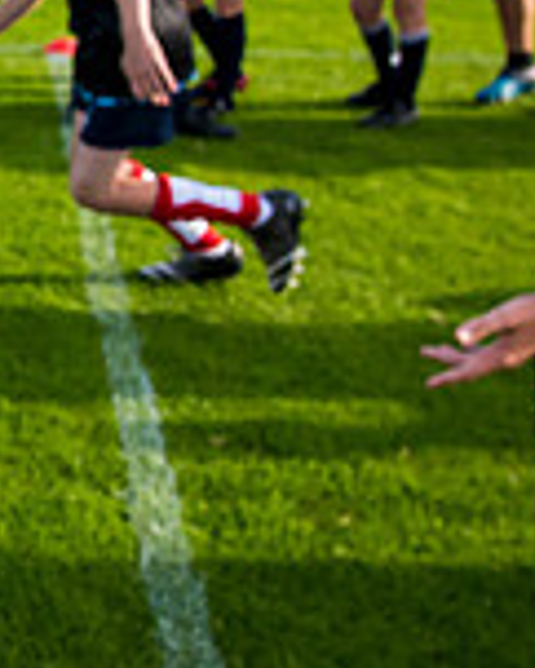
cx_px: -491
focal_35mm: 72
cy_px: 46
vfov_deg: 25.4
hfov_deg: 16.8
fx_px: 1424
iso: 800
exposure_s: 1/1000
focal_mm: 20
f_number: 4.5
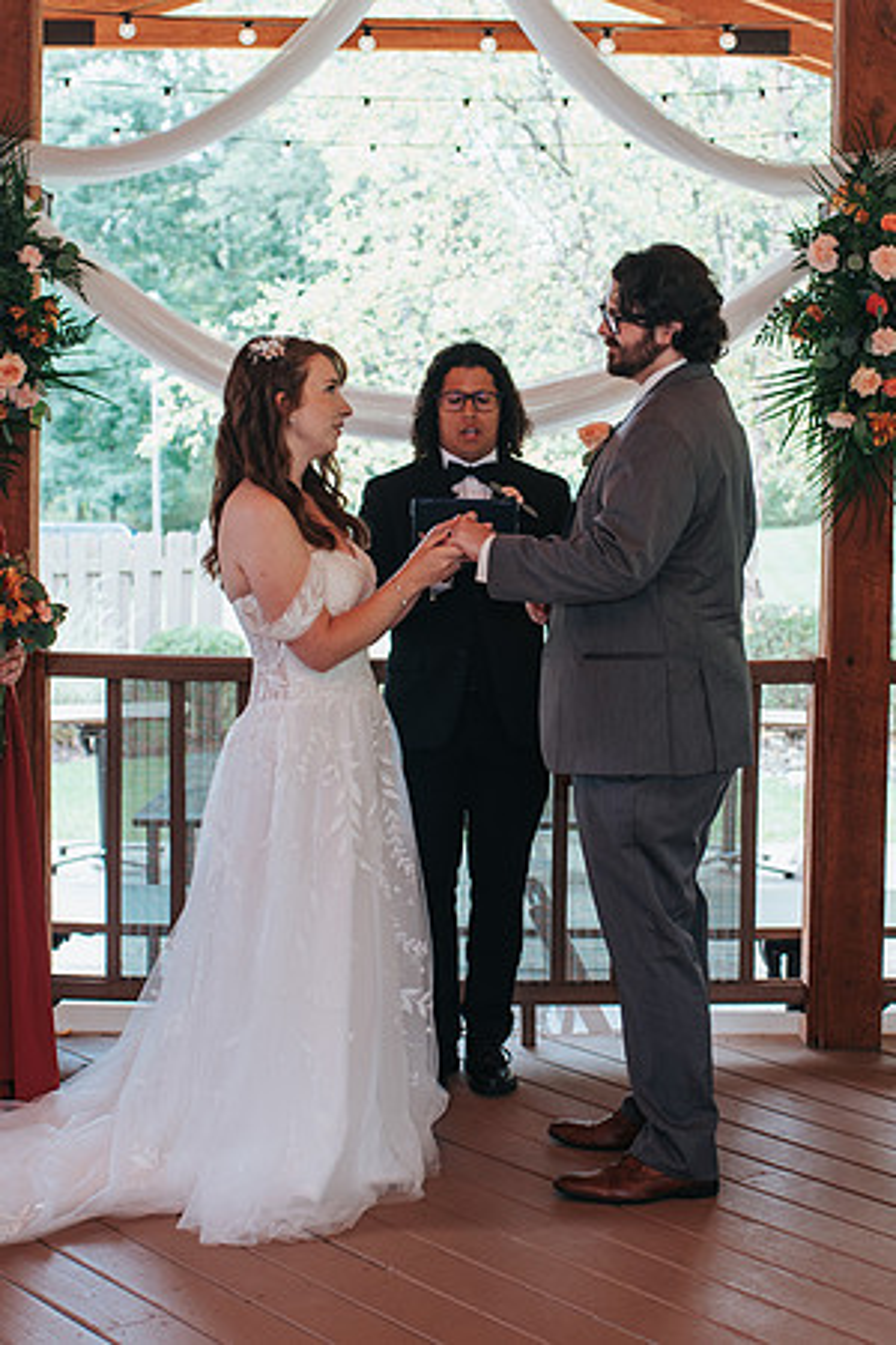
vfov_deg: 30.2
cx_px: 490
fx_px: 2492
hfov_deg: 20.4
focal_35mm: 67
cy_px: 626
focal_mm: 35
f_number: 3.2
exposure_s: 1/125
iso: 200
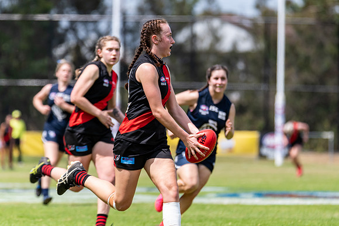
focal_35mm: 408
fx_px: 3842
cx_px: 197
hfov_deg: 5.1
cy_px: 95
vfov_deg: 3.4
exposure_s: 1/2500
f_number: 6.3
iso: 800
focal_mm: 350
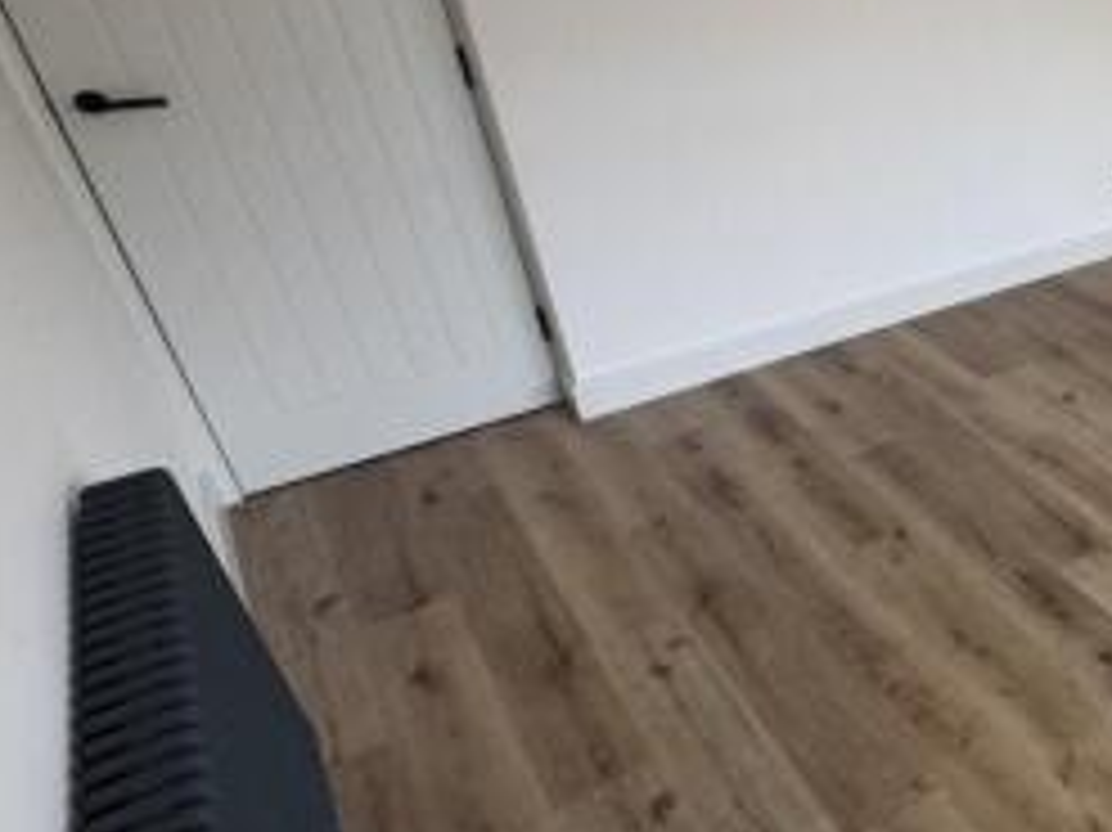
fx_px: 1060
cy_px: 353
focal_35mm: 33
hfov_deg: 43.1
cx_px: 1222
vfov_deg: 42.8
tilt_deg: -27.5
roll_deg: -2.5
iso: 100
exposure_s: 1/100
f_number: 2.2
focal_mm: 2.22
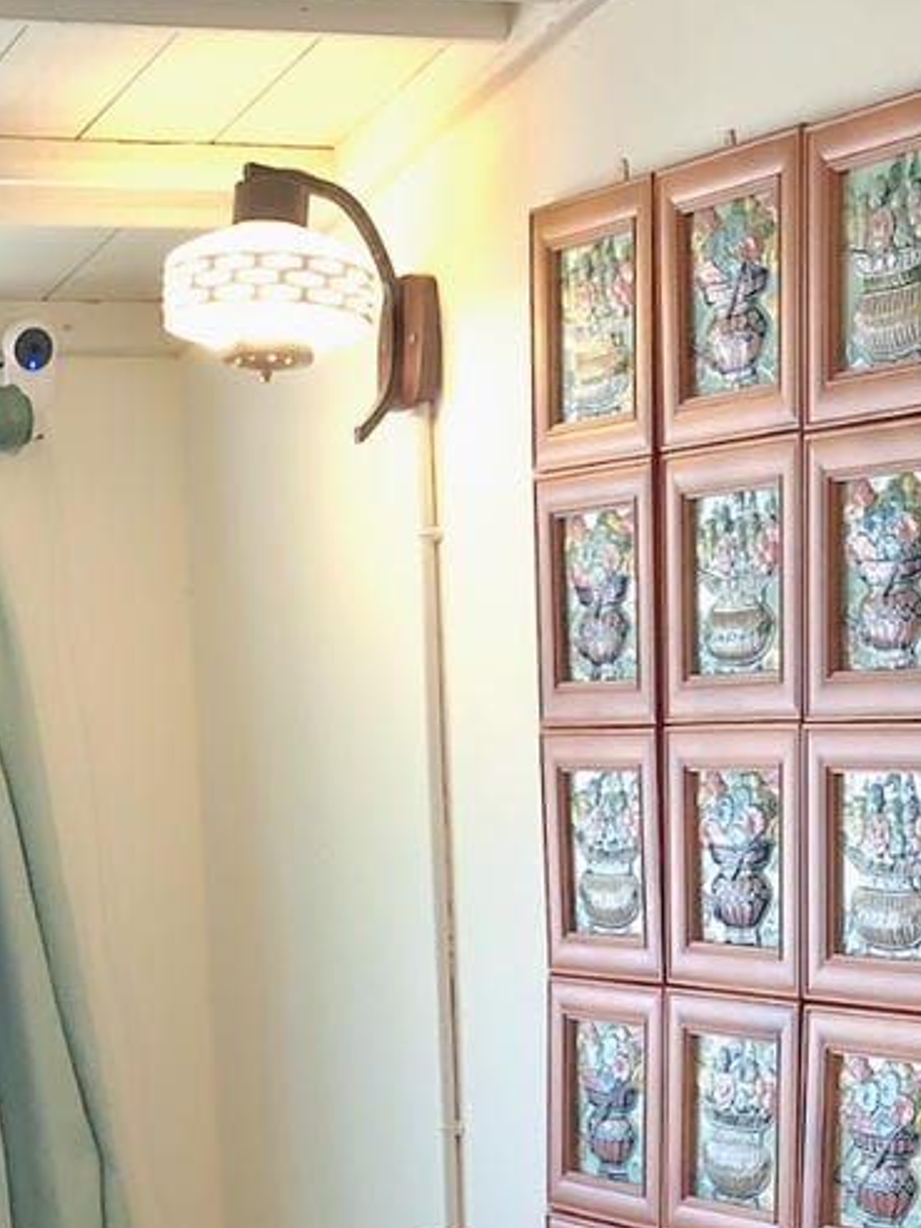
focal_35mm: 91
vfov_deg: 19.2
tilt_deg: -20.2
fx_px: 3228
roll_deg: +2.1
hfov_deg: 16.2
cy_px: 1782
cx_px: 374
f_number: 1.8
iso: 64
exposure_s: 1/15
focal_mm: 3.99
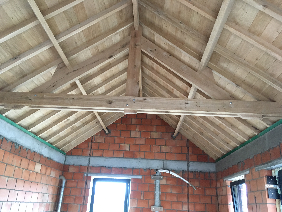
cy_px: 106
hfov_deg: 61.7
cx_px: 141
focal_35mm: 29
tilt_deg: +21.4
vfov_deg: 48.2
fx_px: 236
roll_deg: -3.8
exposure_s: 1/20
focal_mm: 4.15
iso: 200
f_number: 2.2
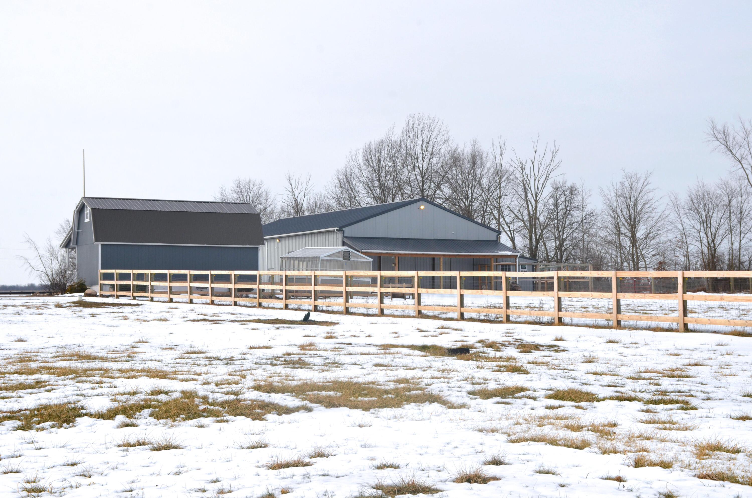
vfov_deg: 21.5
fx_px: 1313
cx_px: 376
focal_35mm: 63
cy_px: 249
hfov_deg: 32.0
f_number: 11
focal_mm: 42
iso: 320
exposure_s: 1/500
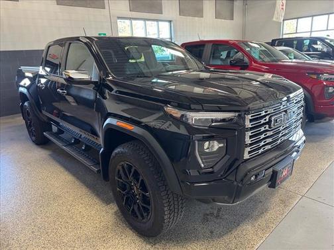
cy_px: 125
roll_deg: +2.9
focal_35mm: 24
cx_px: 167
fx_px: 232
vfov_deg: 56.8
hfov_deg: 71.6
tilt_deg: -16.0
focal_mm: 6.76
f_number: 1.78
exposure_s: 1/60
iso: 250
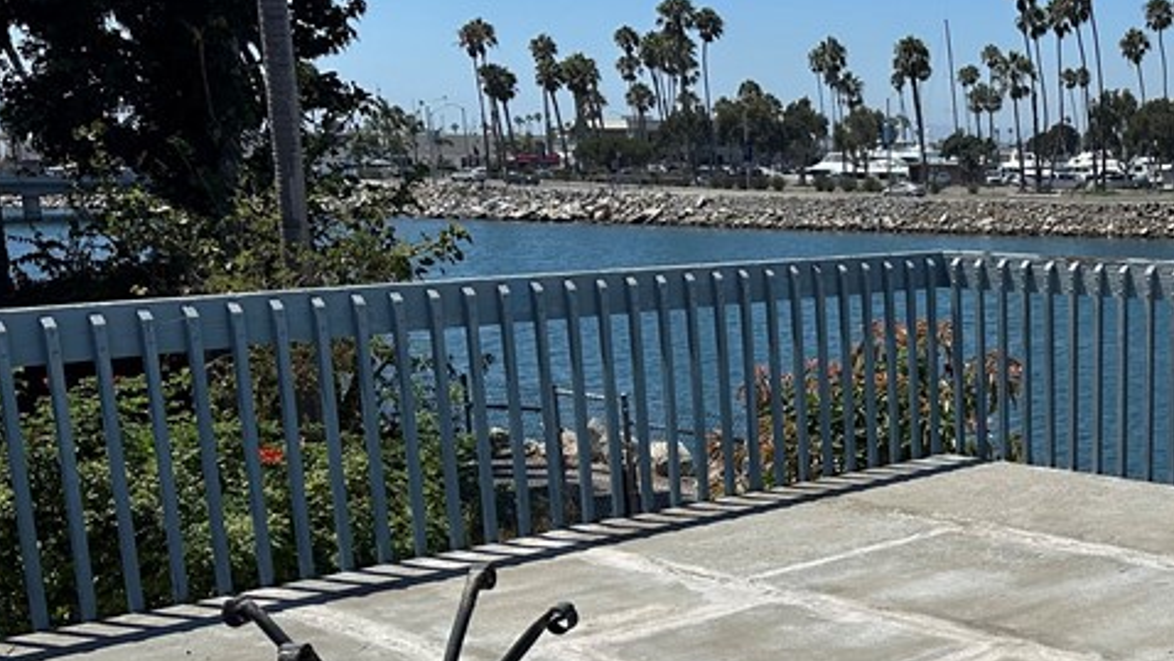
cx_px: 1068
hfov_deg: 35.0
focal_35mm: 56
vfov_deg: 21.2
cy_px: 531
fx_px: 1743
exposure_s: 1/7576
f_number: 1.78
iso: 80
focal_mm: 6.86
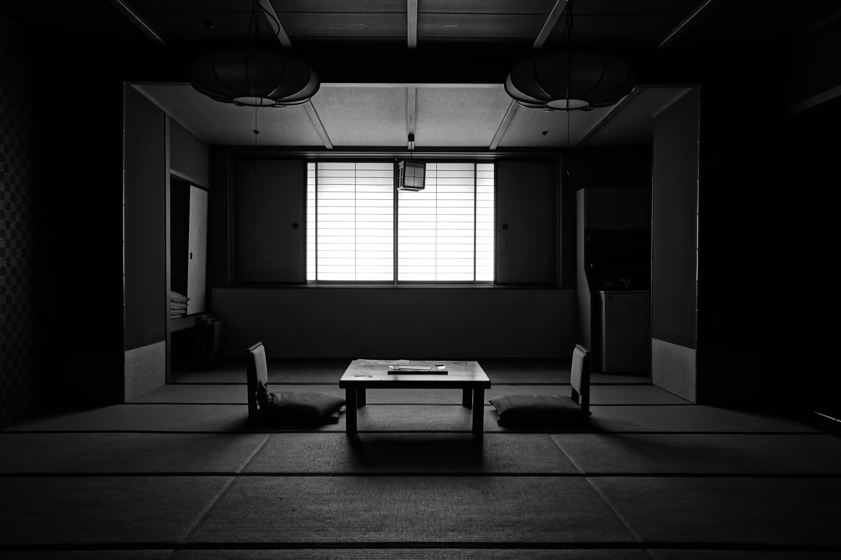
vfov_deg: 43.6
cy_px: 280
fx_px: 700
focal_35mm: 30
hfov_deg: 62.0
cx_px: 420
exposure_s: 1/10
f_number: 5.6
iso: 200
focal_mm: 20
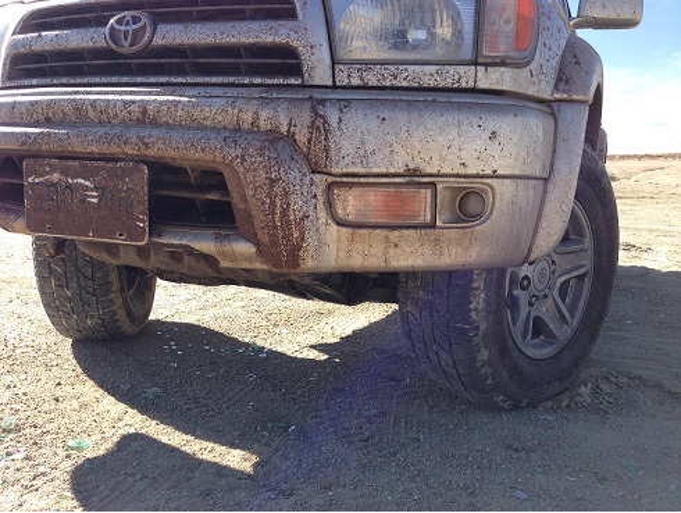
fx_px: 650
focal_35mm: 33
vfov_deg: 43.0
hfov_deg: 55.3
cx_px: 340
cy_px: 256
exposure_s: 1/704
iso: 50
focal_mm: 4.12
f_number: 2.4
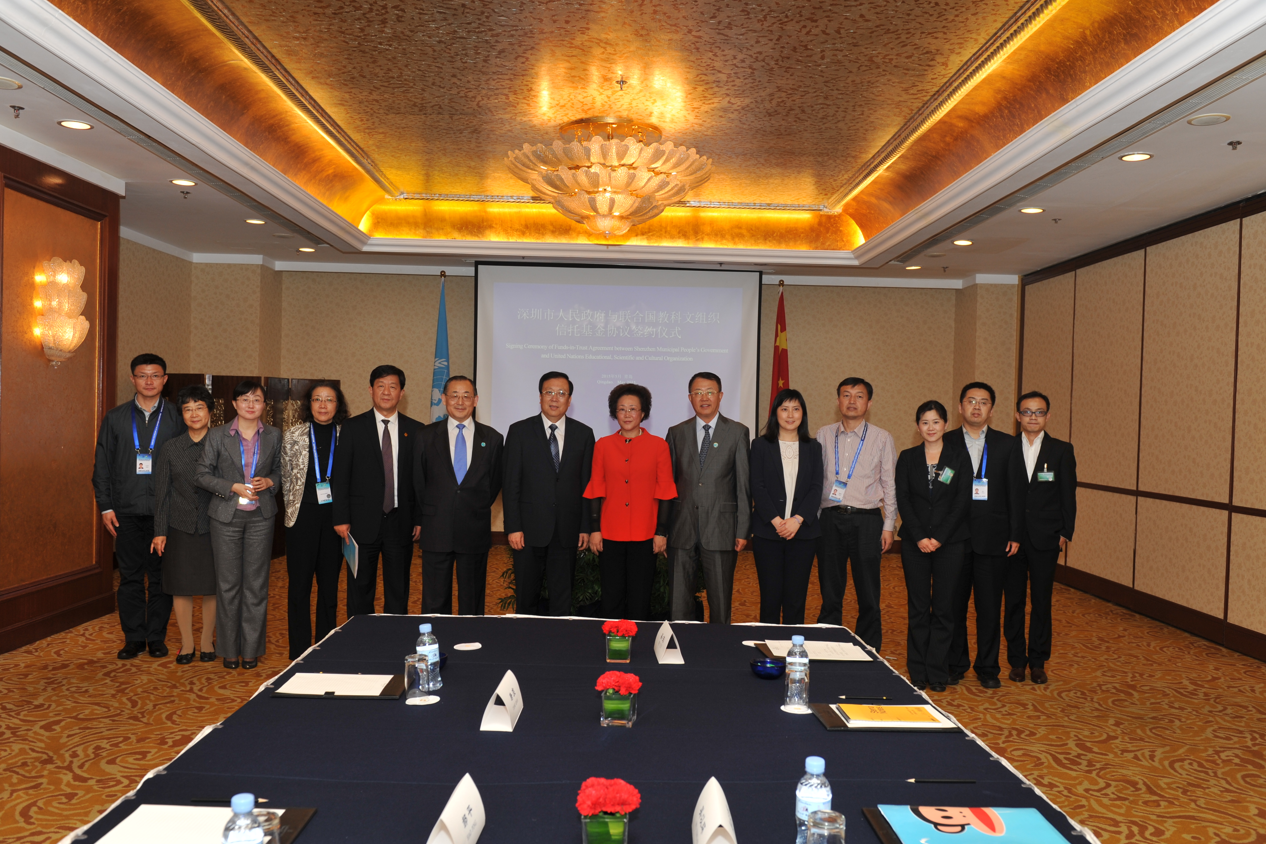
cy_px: 430
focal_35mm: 30
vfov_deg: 43.6
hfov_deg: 61.9
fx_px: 1055
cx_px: 637
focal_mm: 29
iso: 400
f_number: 5.6
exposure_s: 1/60
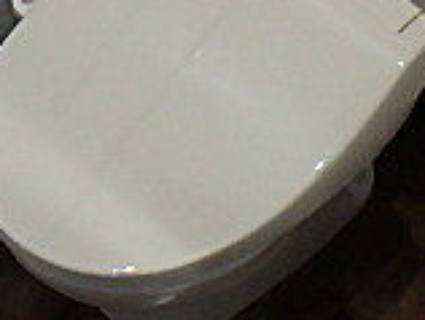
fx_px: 1045
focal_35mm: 85
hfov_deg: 22.2
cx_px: 11
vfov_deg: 15.5
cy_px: -212
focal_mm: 3.7
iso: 400
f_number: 3.5
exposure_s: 1/30
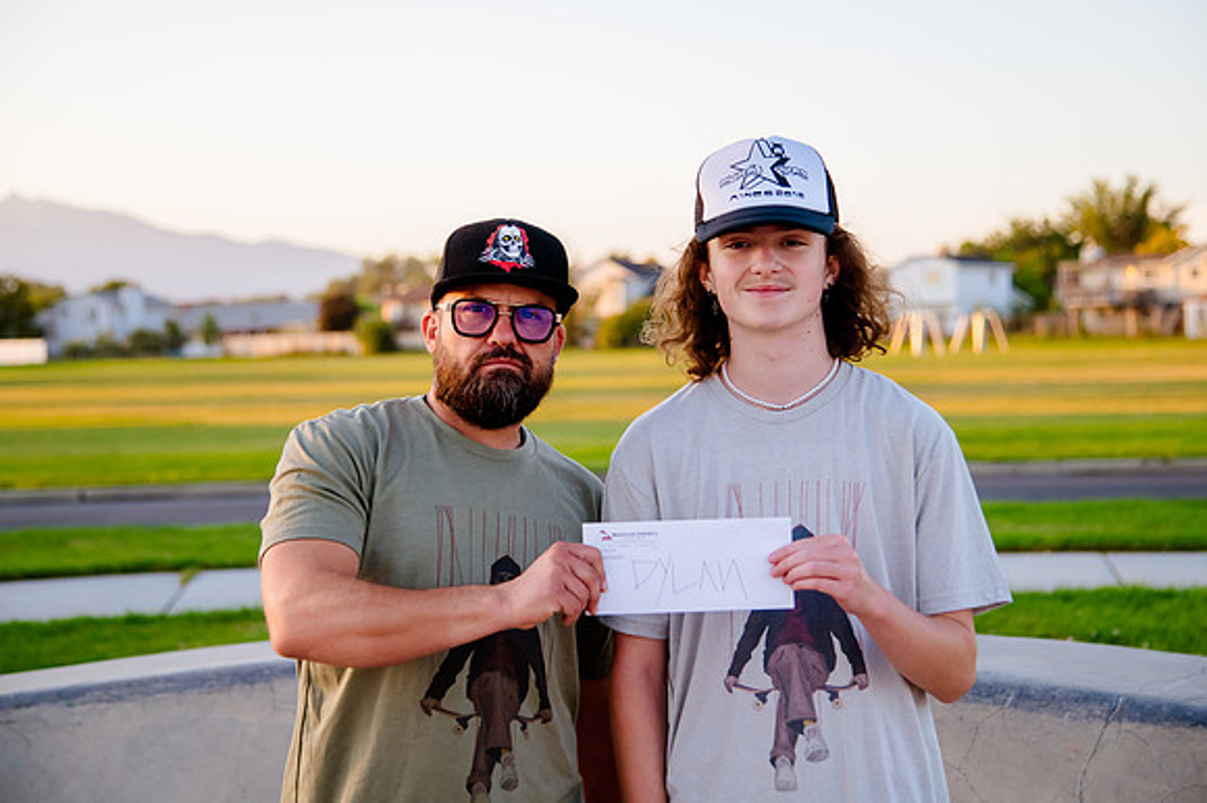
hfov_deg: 27.6
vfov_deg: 18.6
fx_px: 2455
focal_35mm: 73
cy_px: 350
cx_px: 604
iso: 1600
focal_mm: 65
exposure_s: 1/1250
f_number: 4
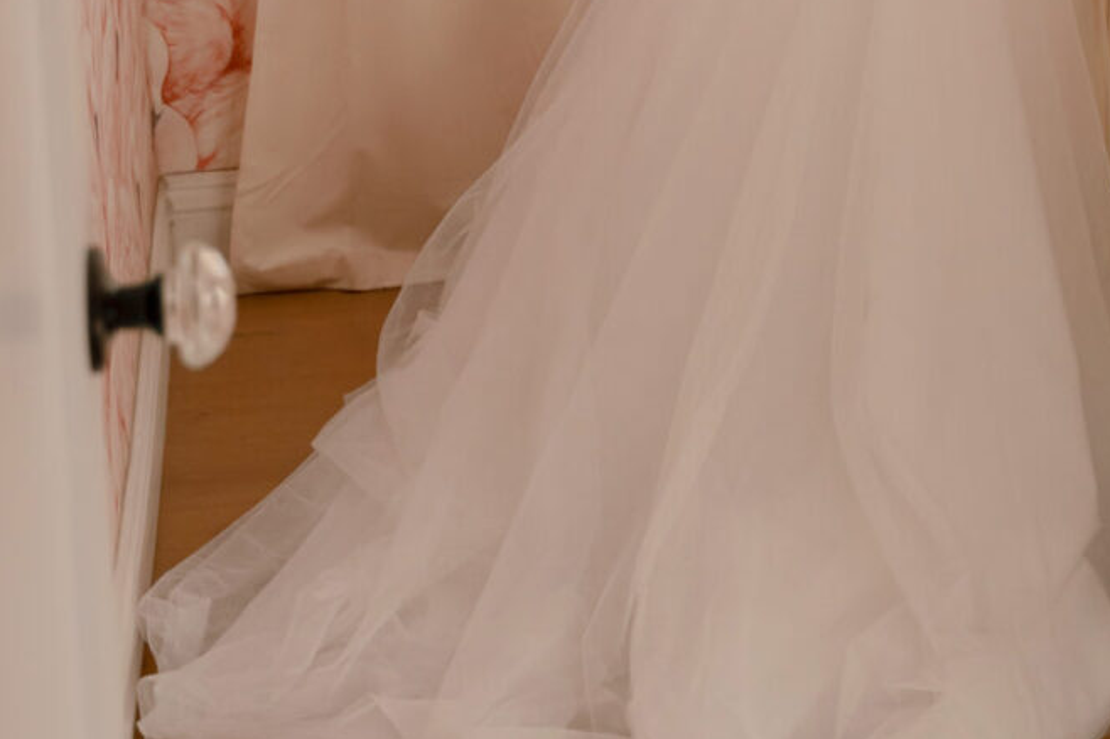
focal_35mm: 91
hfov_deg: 22.1
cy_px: -228
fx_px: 2804
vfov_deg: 14.4
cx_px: 891
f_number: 2.8
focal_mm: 35
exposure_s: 1/1600
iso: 1000
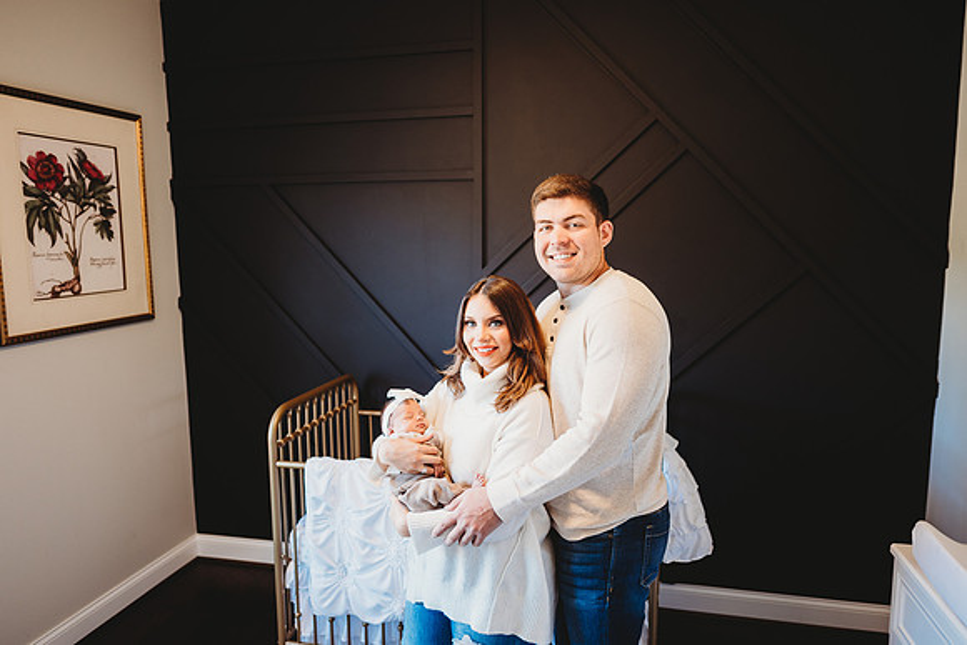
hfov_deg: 73.7
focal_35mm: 24
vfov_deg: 53.2
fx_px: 645
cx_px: 484
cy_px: 322
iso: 320
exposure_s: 1/125
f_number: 2
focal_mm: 24
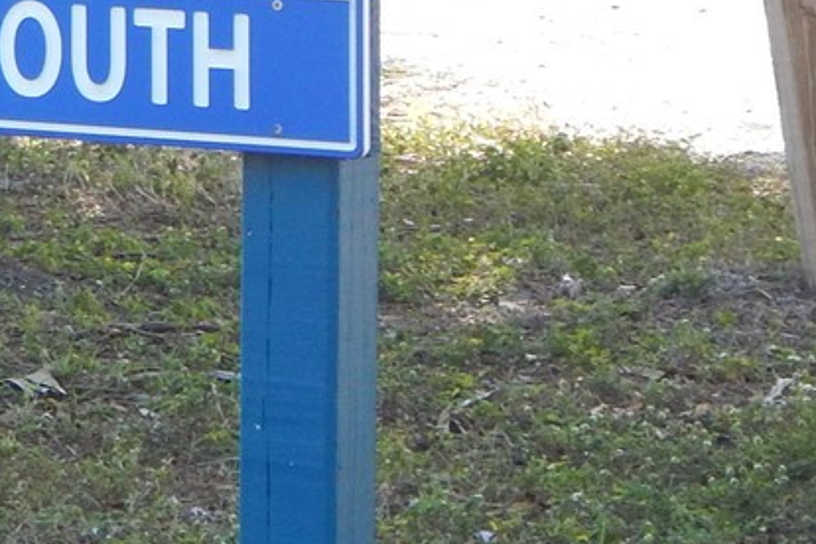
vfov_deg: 4.0
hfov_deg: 6.0
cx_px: -349
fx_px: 7751
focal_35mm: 342
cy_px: -309
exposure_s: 1/200
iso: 200
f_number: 4.3
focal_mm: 15.3
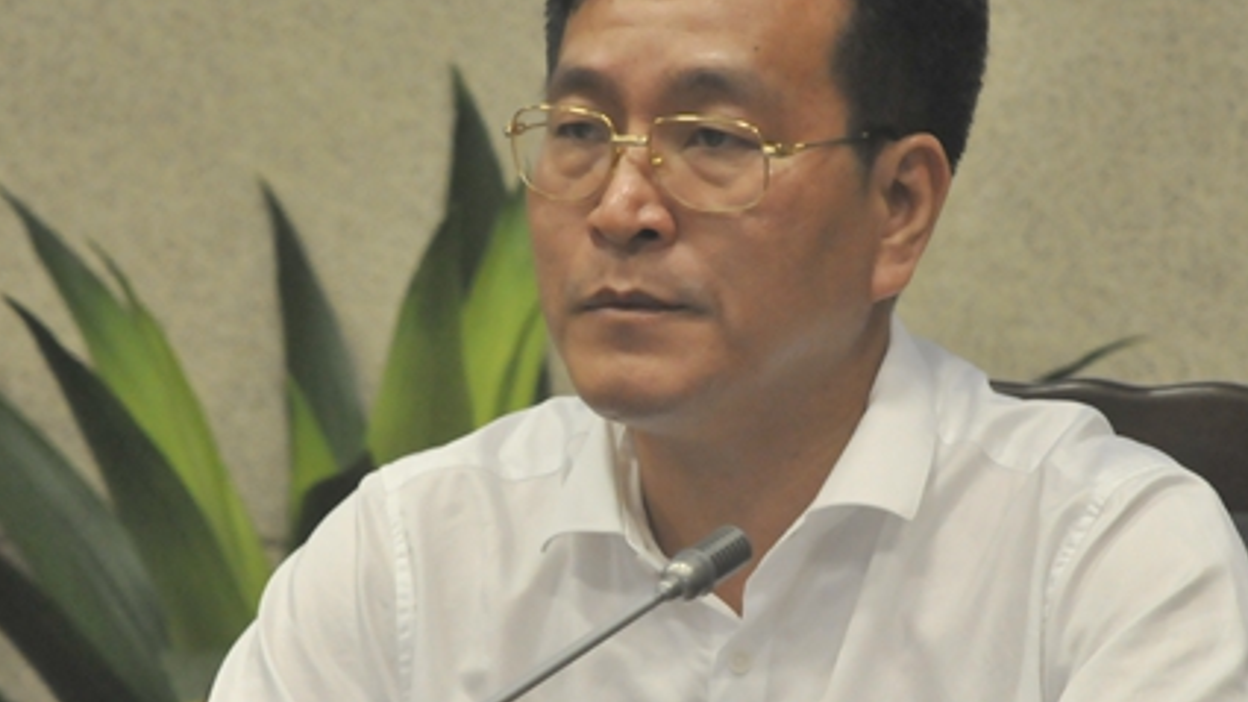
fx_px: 13202
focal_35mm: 399
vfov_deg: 3.0
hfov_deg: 5.4
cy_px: 392
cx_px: 658
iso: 1600
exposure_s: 1/60
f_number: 5.6
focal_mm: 135
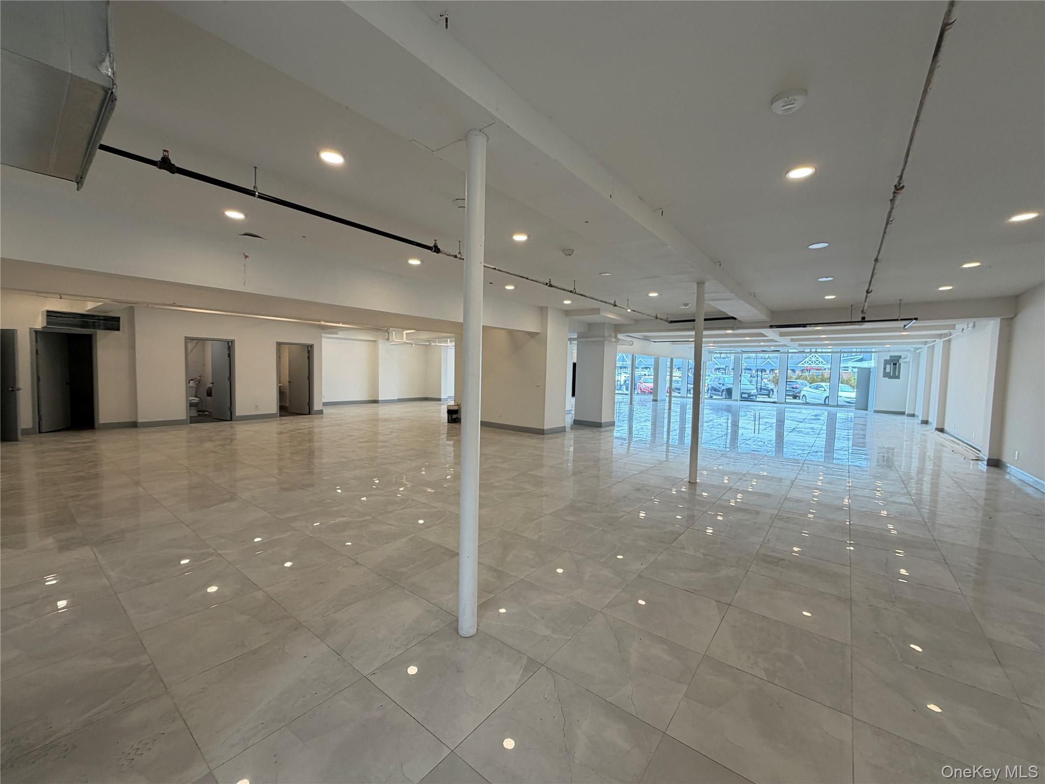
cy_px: 392
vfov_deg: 85.7
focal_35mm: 14
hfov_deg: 102.1
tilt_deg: -2.9
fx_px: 423
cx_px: 522
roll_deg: -1.0
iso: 64
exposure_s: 1/120
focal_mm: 2.22
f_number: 2.2
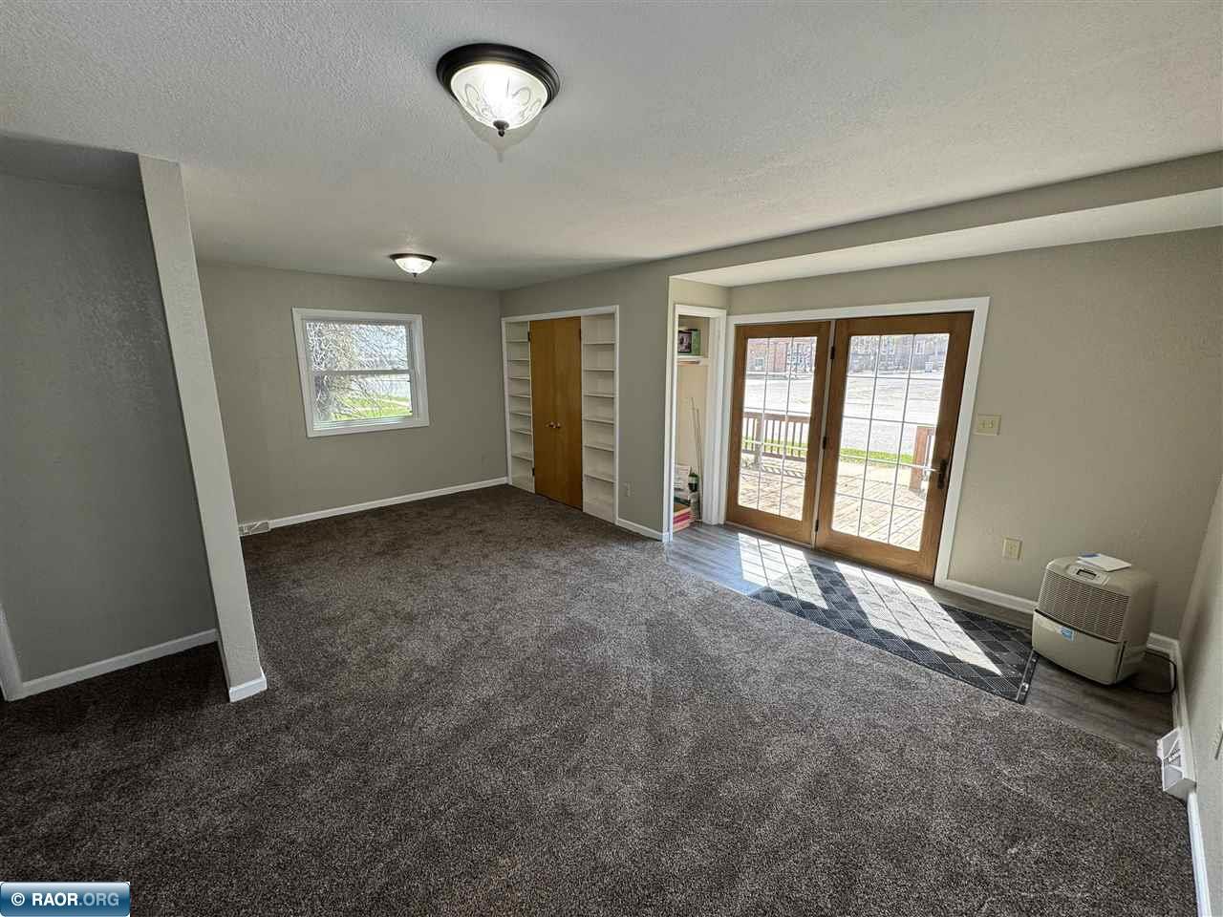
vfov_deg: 85.7
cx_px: 612
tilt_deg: -12.2
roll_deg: -0.4
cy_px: 458
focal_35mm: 14
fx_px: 495
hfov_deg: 102.1
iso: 50
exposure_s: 1/99
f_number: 2.2
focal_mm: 2.22
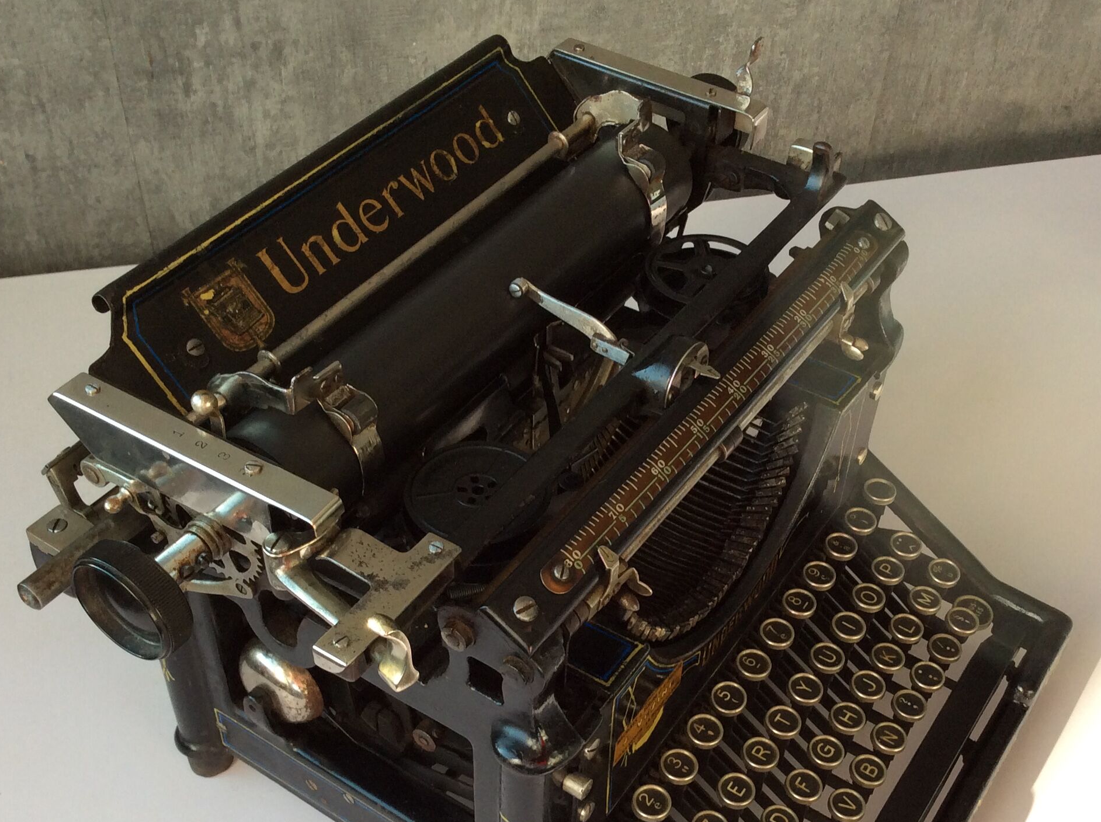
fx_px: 1397
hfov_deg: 43.0
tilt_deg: -47.4
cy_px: 533
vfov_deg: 32.6
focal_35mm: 44
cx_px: 555
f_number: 2.4
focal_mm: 3.3
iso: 40
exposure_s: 1/100
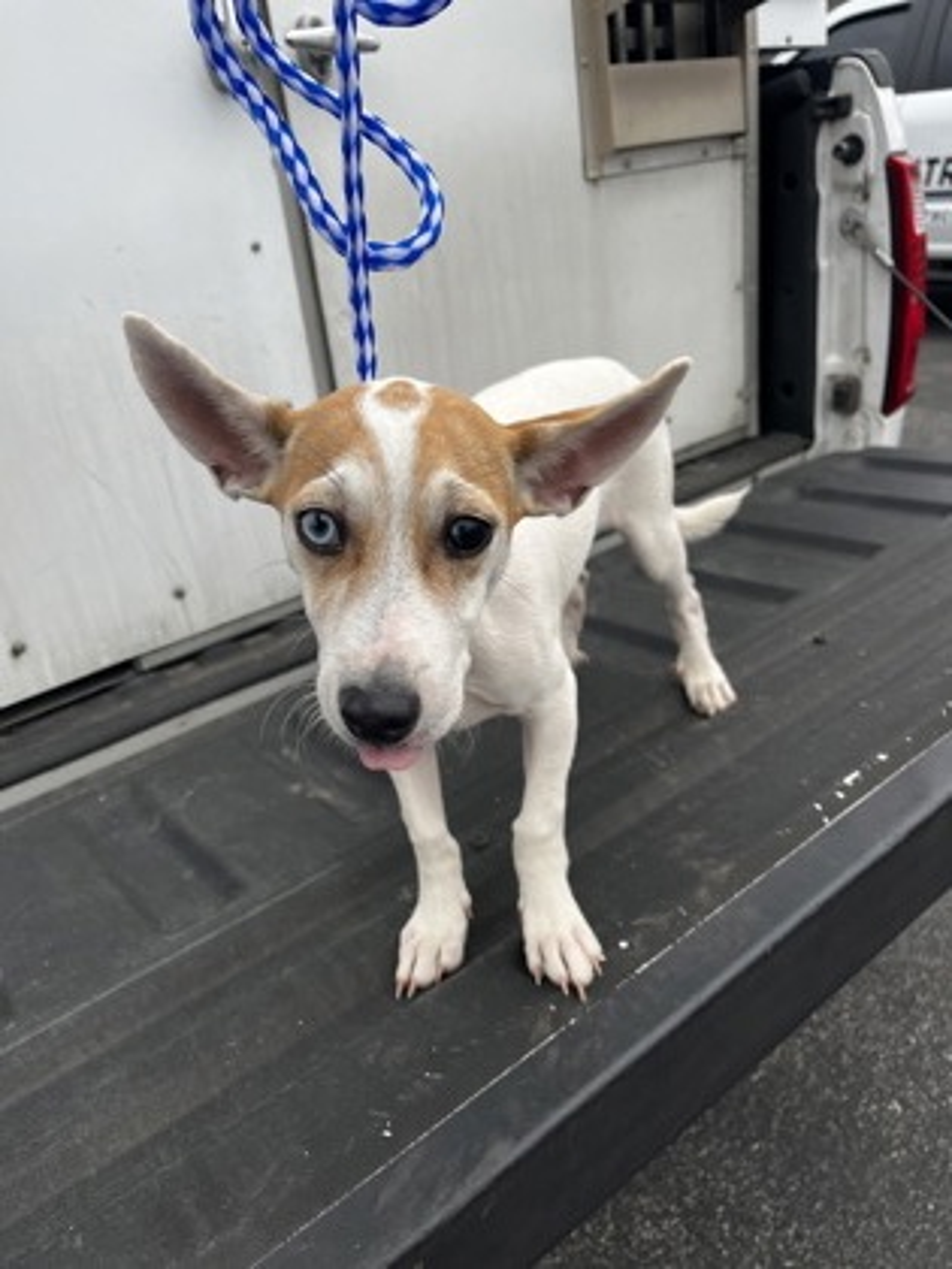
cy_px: 634
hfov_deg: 53.1
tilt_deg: -24.0
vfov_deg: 67.3
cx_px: 476
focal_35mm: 26
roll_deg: +9.4
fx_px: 953
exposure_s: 1/294
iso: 50
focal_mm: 5.1
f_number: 1.6
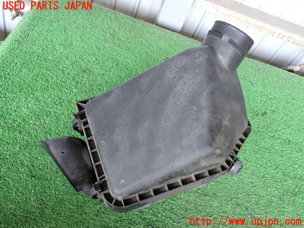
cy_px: 114
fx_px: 281
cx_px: 152
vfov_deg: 44.2
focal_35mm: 32
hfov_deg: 56.8
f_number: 2.4
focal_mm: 5.79
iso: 200
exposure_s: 1/30
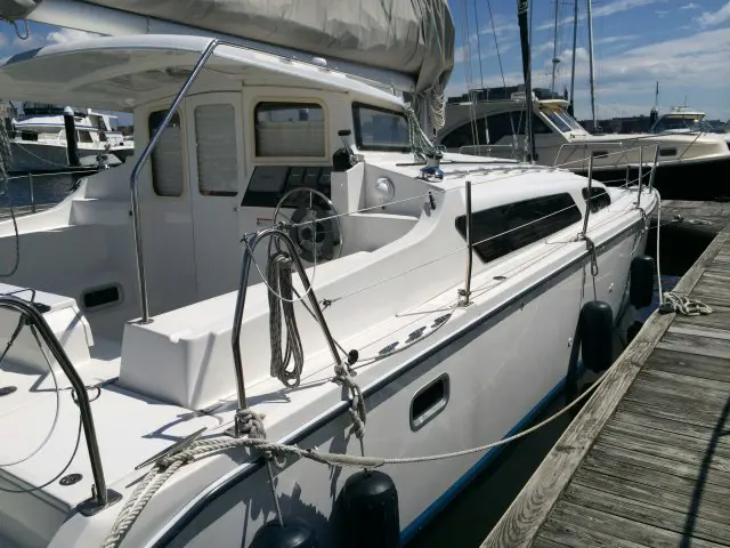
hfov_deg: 60.0
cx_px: 365
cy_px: 274
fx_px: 633
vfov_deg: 46.8
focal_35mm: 30
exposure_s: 1/10309
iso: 40
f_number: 2.2
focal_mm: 4.12
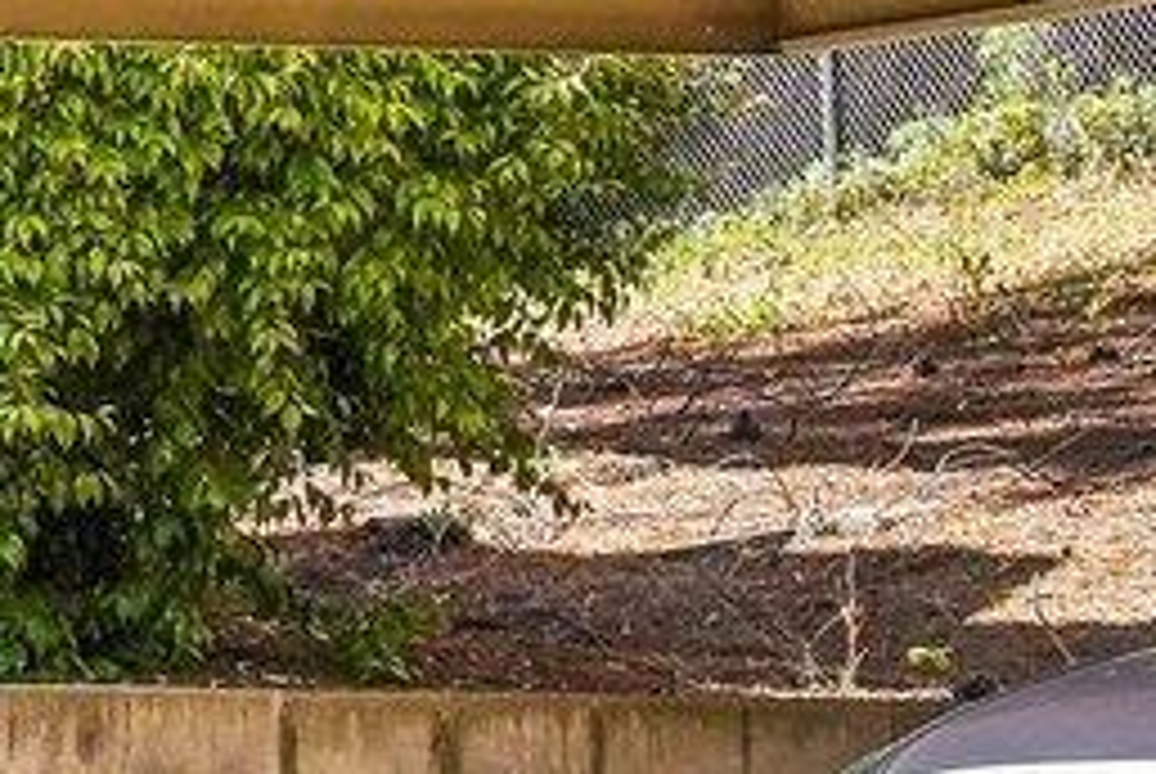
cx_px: -2703
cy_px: -178
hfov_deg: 8.4
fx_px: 6140
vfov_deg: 7.1
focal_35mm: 191
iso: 400
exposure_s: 1/320
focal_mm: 24
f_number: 8
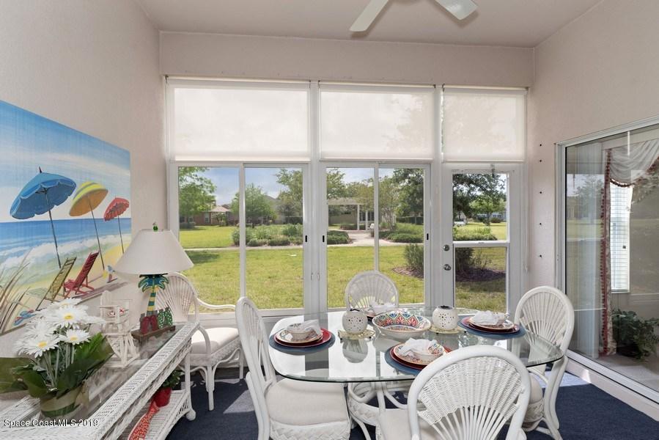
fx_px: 330
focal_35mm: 18
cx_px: 330
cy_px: 220
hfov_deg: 90.0
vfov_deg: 67.4
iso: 200
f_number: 8
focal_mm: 18
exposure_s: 1/40
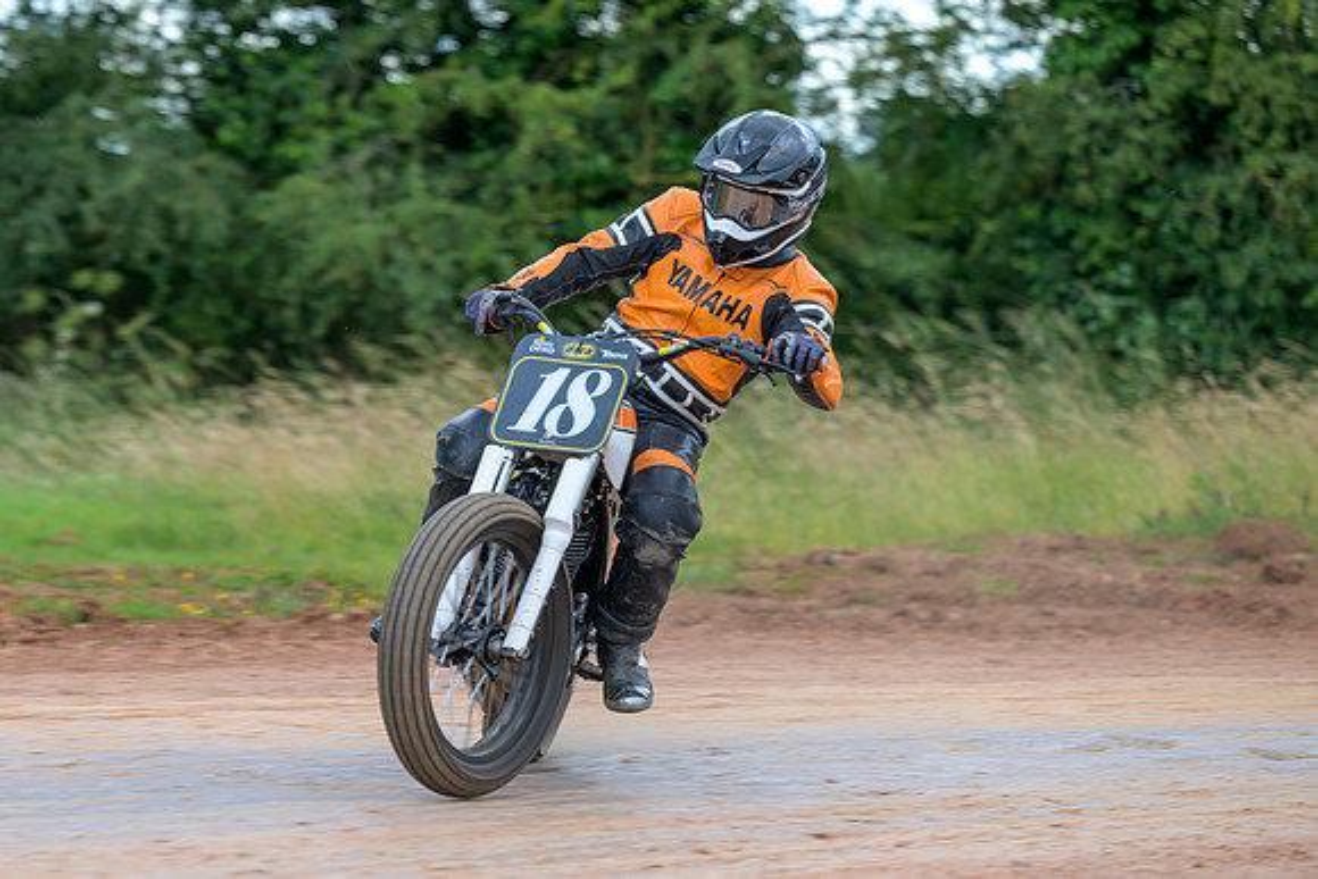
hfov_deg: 8.8
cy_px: 492
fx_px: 8551
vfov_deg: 5.9
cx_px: 446
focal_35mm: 234
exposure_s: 1/320
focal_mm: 160
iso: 200
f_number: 4
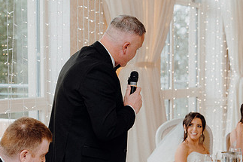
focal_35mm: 115
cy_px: 120
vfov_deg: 11.9
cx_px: 125
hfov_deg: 17.8
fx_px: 776
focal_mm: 64
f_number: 3.5
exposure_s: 1/160
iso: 640
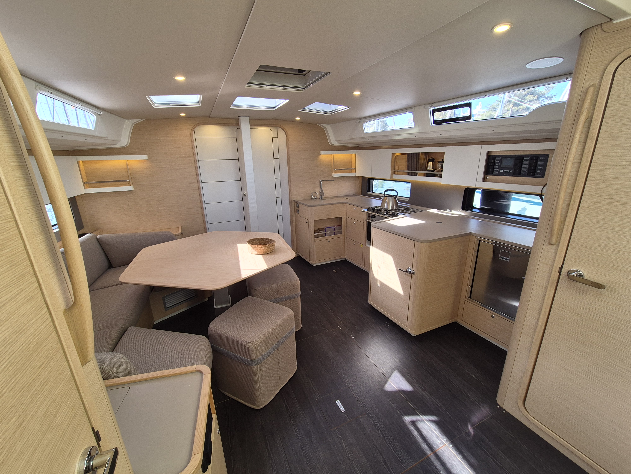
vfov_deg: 89.9
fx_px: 237
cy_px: 237
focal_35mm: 13
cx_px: 316
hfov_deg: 106.2
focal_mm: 2.2
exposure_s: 1/100
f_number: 2.2
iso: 50
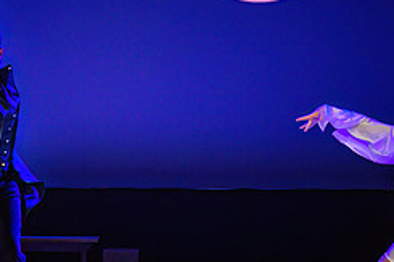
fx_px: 1280
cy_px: 190
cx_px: 56
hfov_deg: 17.3
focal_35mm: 117
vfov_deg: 11.7
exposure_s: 1/200
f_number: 2.8
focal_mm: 47
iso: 1600
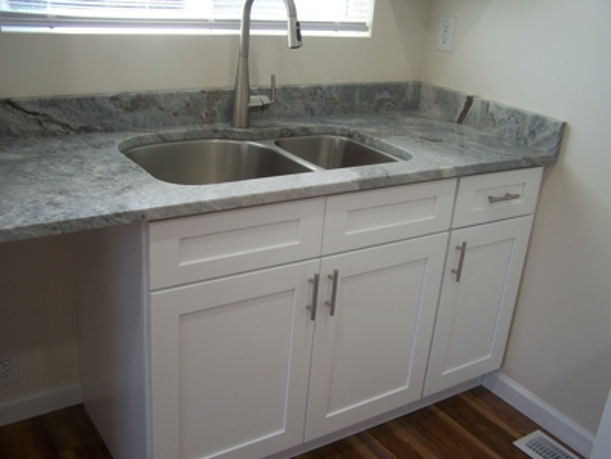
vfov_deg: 37.8
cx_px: 306
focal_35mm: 38
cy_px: 230
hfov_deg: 48.9
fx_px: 671
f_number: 2.8
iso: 80
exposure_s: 1/40
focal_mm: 6.3
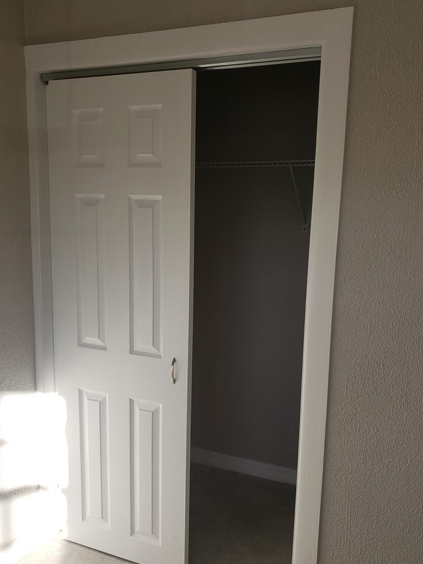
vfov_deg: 61.6
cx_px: 227
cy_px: 303
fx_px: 472
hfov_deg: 48.2
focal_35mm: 29
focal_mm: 4.3
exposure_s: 1/247
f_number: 2.4
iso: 50
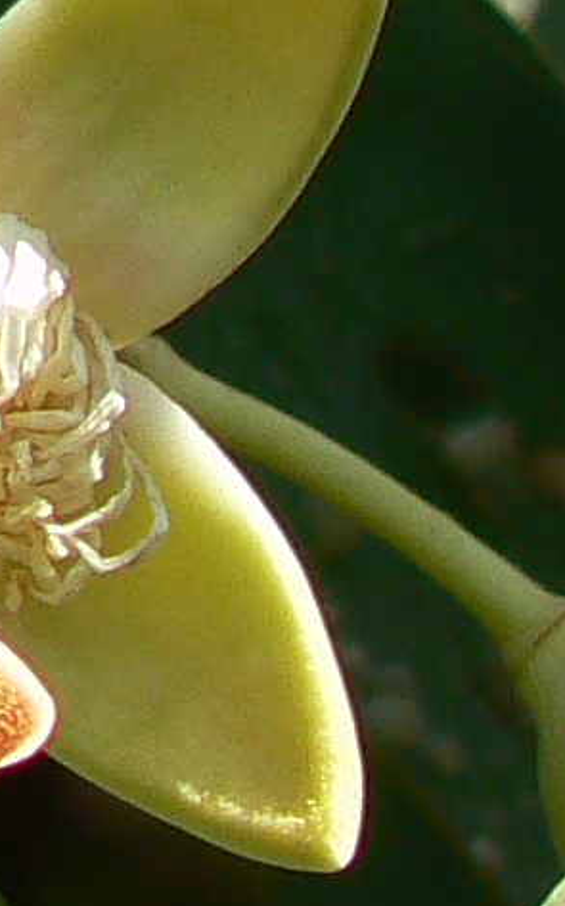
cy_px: 534
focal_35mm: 2728
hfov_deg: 0.5
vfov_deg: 0.8
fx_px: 67312
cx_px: 79
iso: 80
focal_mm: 72
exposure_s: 1/320
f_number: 5.6
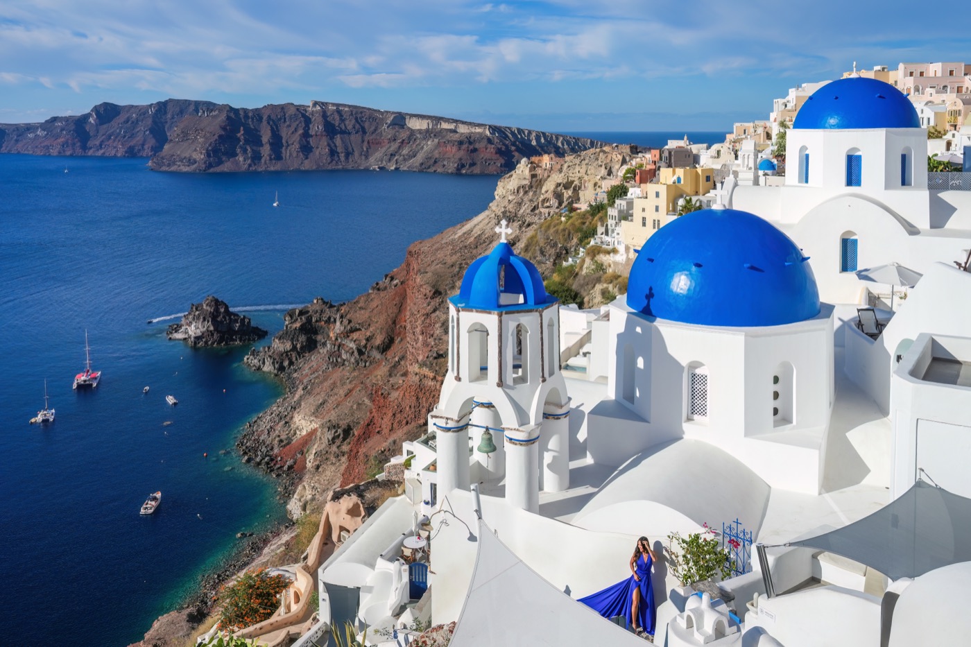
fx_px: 782
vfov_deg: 45.0
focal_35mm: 29
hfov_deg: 63.7
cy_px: 324
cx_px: 486
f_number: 11
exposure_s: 1/800
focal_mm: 29
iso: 250
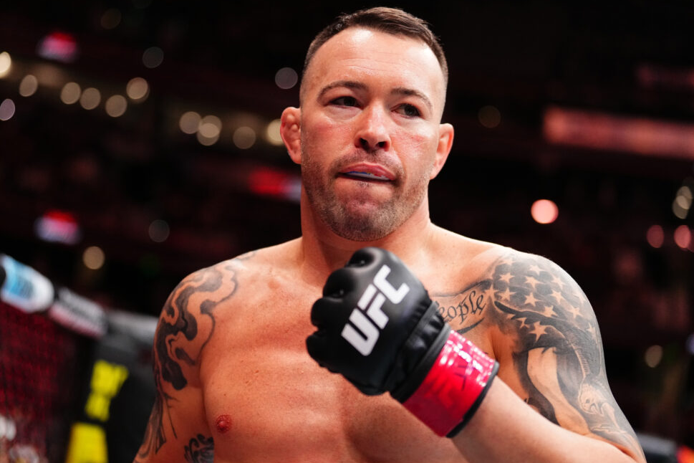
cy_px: 235
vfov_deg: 18.4
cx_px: 332
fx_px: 1426
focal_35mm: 74
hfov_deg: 27.3
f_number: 2.8
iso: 3200
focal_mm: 70
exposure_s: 1/1600
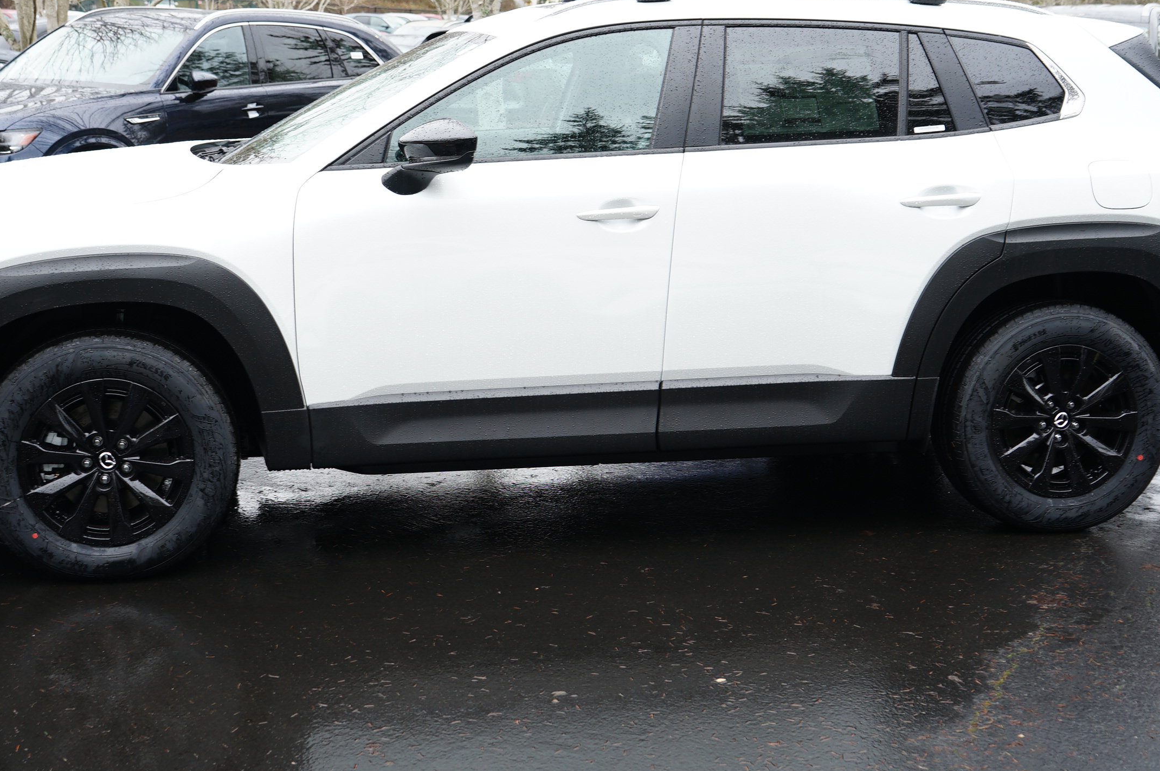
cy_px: 248
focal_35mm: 52
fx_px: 1674
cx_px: 518
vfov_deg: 25.8
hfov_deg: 38.2
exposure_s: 1/30
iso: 160
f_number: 5.6
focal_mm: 37
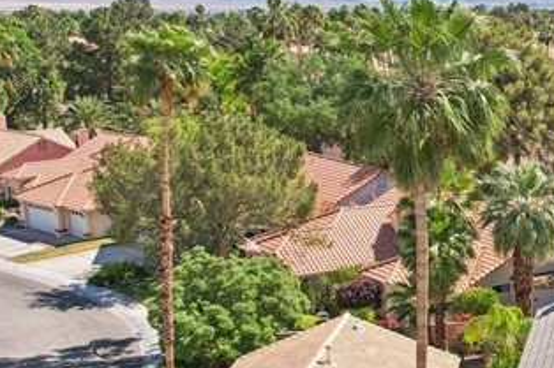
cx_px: 660
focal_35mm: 76
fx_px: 1169
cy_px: 246
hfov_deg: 24.3
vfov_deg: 17.9
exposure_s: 1/1500
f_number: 2.8
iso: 120
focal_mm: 8.4
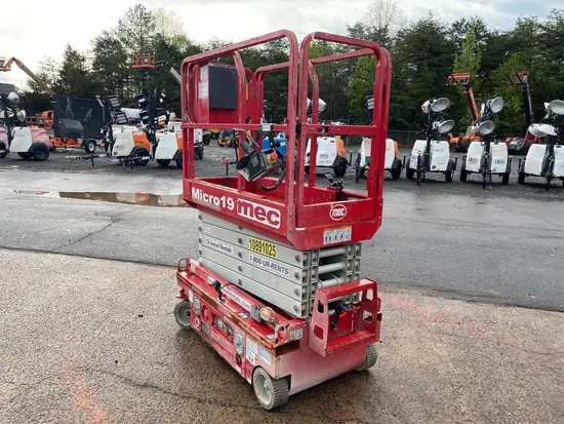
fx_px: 424
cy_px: 212
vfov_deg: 53.1
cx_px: 282
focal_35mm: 26
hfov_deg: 67.3
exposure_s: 1/303
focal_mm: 4.25
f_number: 1.8
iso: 32
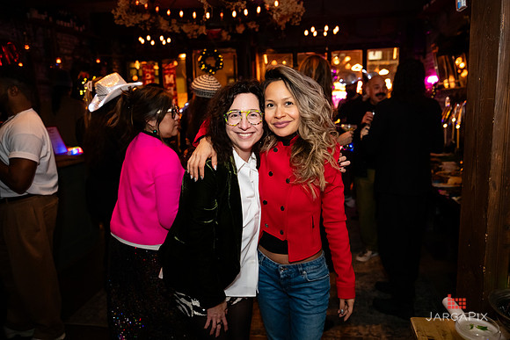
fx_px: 354
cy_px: 168
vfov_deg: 51.3
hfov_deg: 71.5
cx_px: 257
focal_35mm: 25
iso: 3200
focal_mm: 24
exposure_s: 1/100
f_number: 2.8
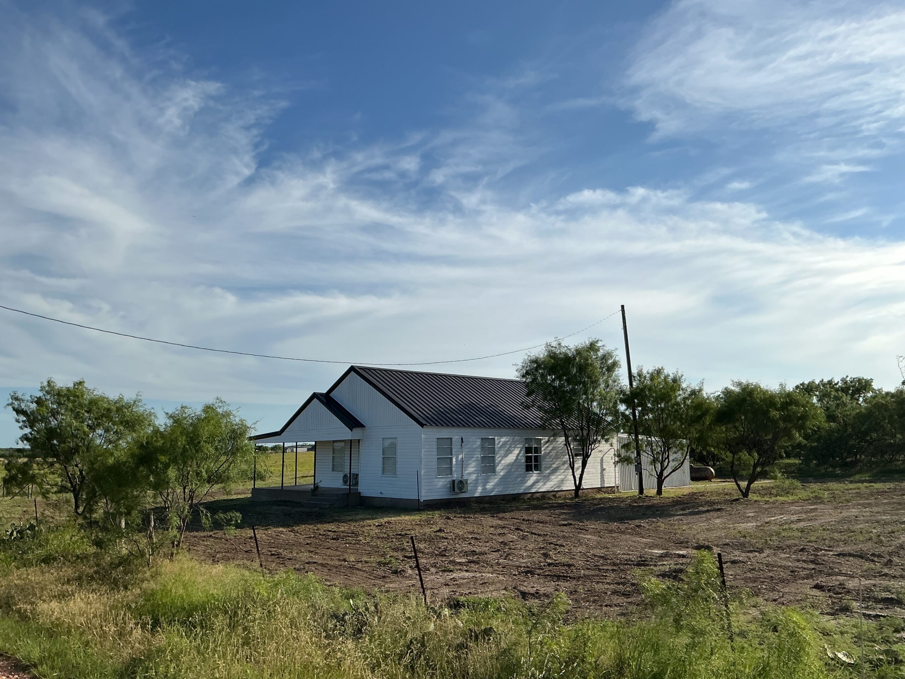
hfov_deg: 61.7
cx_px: 452
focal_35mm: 29
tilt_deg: +8.6
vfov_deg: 48.2
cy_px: 340
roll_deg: +0.6
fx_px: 758
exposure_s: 1/4065
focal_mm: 3
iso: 25
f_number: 1.8
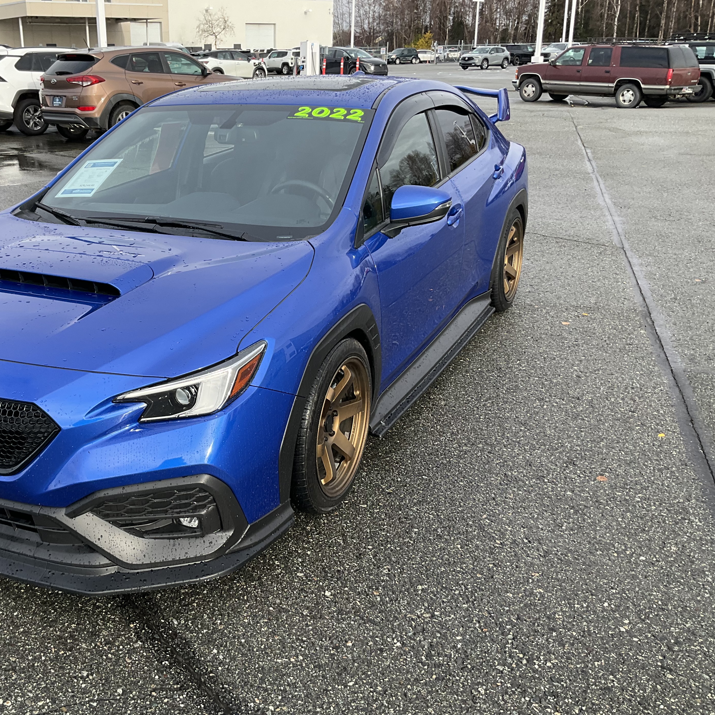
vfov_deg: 44.9
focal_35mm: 37
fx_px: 865
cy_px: 346
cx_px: 227
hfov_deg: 44.2
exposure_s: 1/344
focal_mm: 3
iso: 25
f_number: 1.8
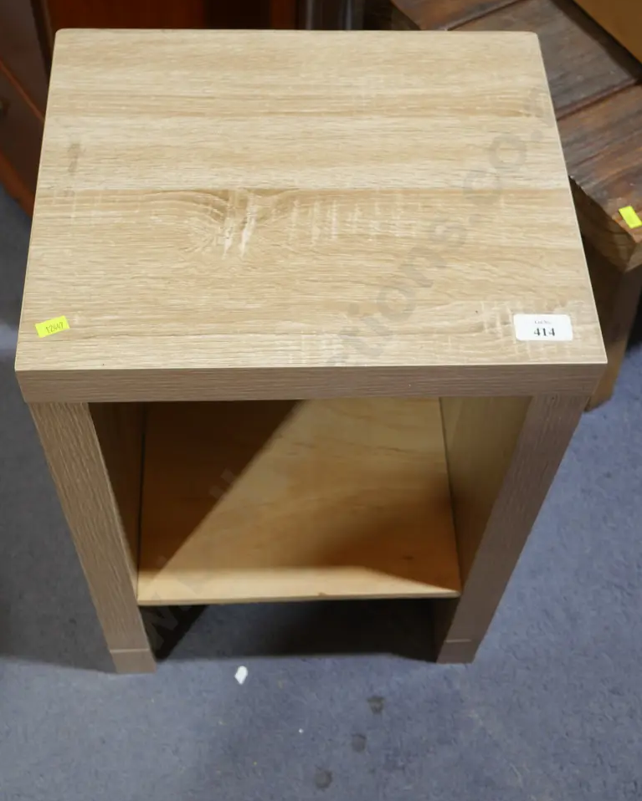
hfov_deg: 31.5
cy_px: 400
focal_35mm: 48
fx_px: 1139
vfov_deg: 38.8
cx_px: 321
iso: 500
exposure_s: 1/60
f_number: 5.1
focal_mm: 23
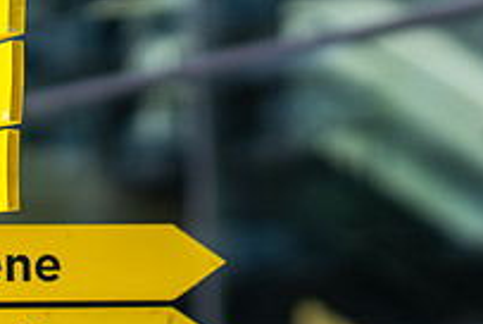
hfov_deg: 7.9
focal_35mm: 259
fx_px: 3480
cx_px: 309
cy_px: 450
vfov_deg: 5.3
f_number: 1.4
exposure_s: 1/3200
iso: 50
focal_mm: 85
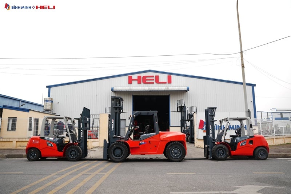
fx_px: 224
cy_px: 97
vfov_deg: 46.8
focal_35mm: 28
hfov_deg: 66.0
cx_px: 146
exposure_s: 1/100
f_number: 4
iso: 80
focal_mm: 27.7
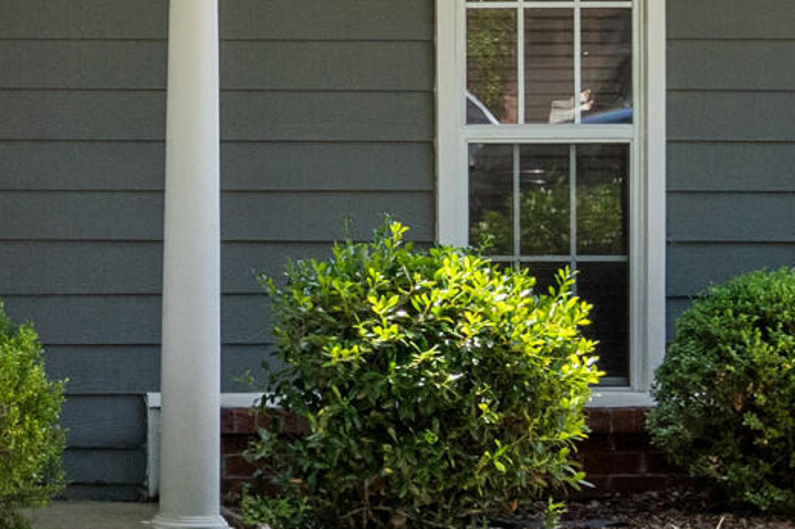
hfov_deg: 11.0
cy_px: -111
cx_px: -691
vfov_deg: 7.9
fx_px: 3818
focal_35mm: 173
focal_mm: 31
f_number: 8
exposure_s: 1/500
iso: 1000
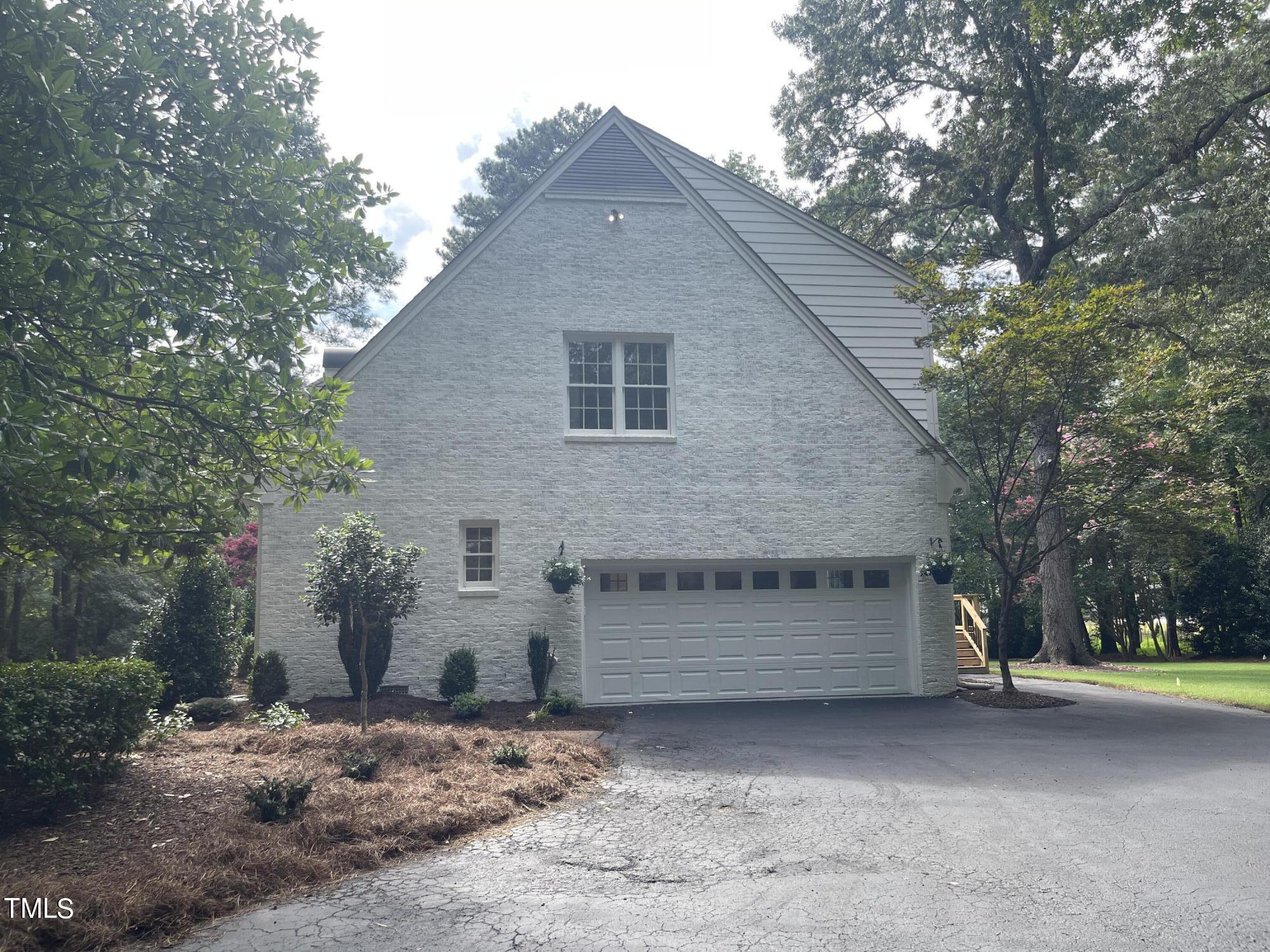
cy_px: 476
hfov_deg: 69.4
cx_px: 635
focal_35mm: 25
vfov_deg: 54.9
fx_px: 917
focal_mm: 5.1
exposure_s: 1/726
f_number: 1.6
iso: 32
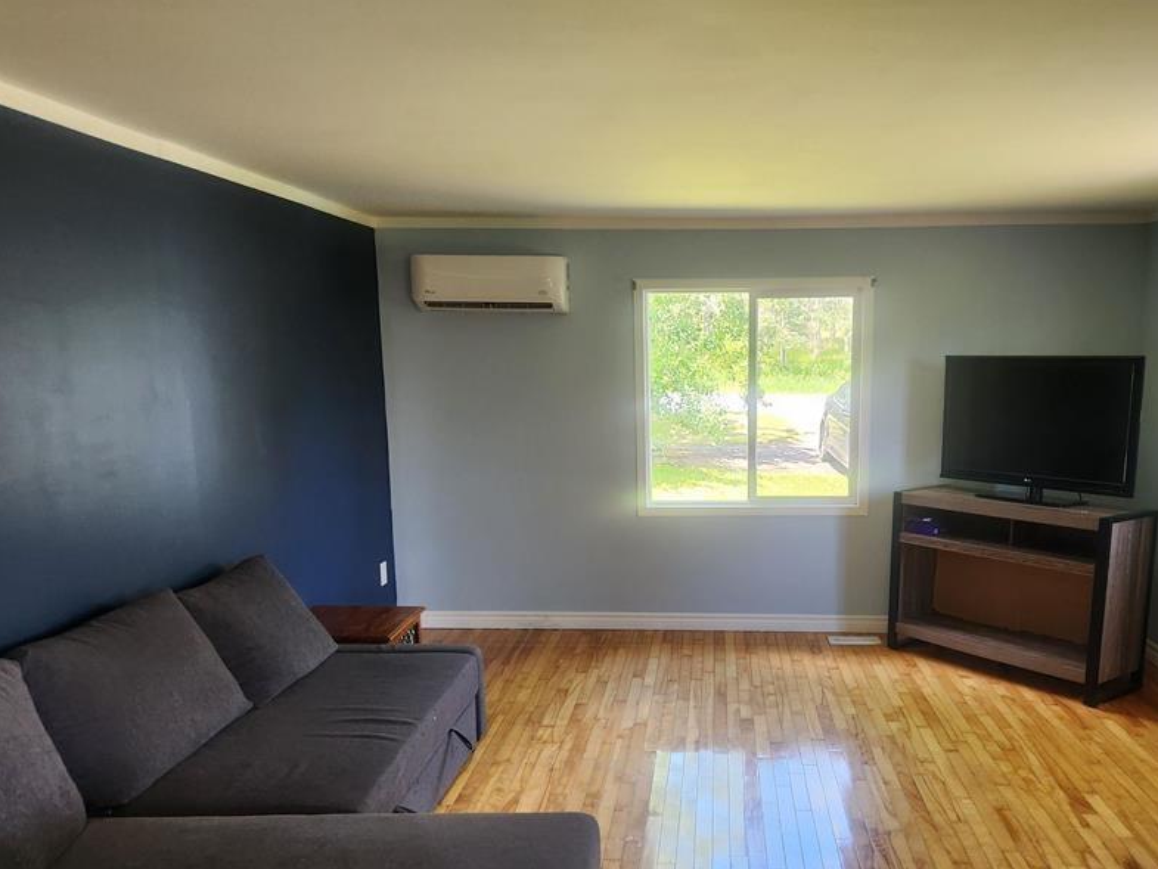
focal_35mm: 30
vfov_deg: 46.4
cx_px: 704
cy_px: 540
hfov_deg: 59.4
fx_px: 1004
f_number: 1.8
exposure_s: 1/180
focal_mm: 5.4
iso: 200
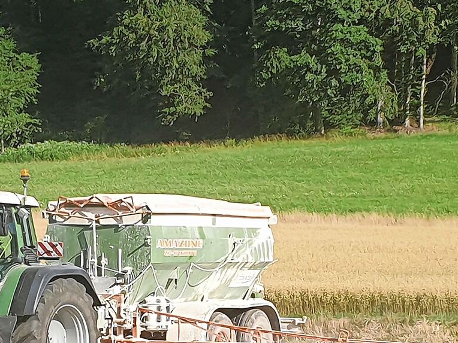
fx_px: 648
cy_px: 307
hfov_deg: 38.1
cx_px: 123
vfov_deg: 28.6
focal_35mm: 49
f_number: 2.4
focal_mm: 4.3
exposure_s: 1/1502
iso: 50
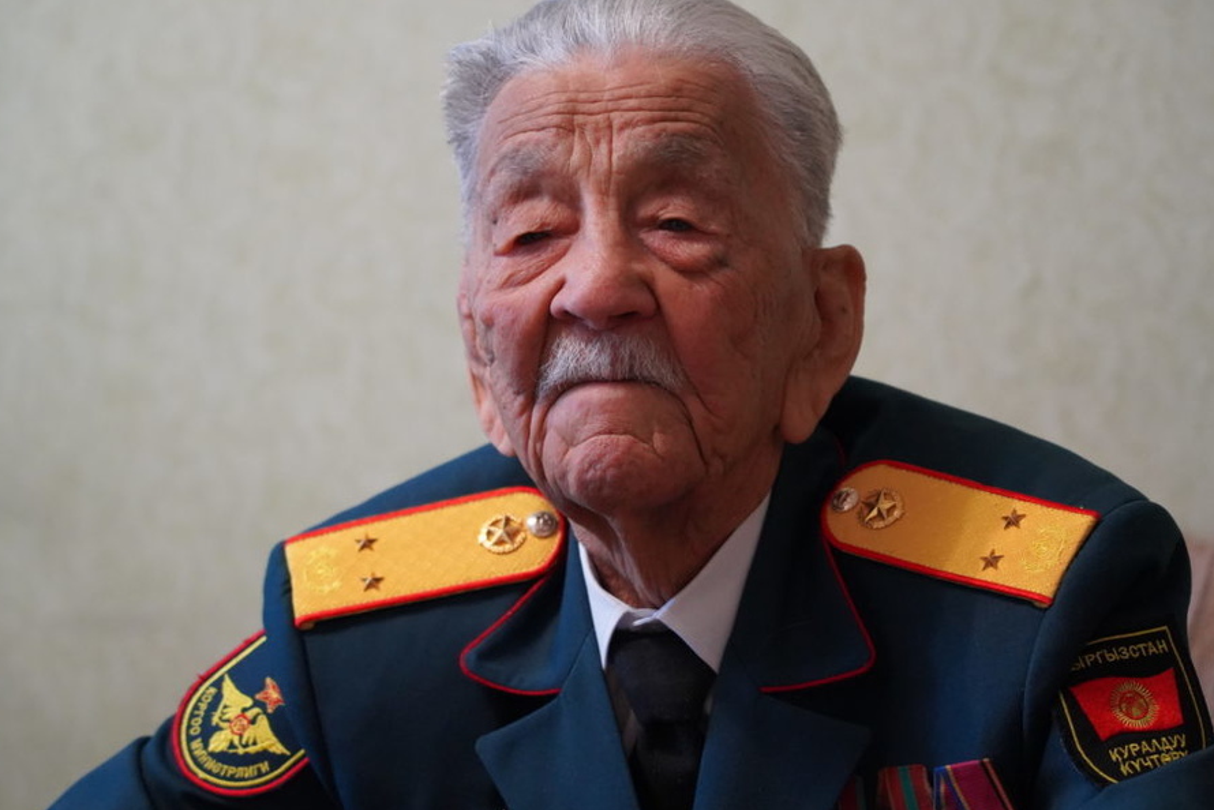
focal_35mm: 118
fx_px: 3980
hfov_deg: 17.3
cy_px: 387
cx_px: 621
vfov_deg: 11.6
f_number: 4
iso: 8000
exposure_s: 1/160
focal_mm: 105
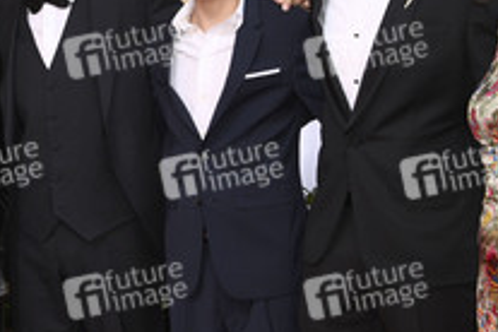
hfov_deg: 15.2
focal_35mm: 135
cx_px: 158
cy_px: 111
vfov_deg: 10.2
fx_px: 1867
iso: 500
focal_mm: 62
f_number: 6.3
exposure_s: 1/250
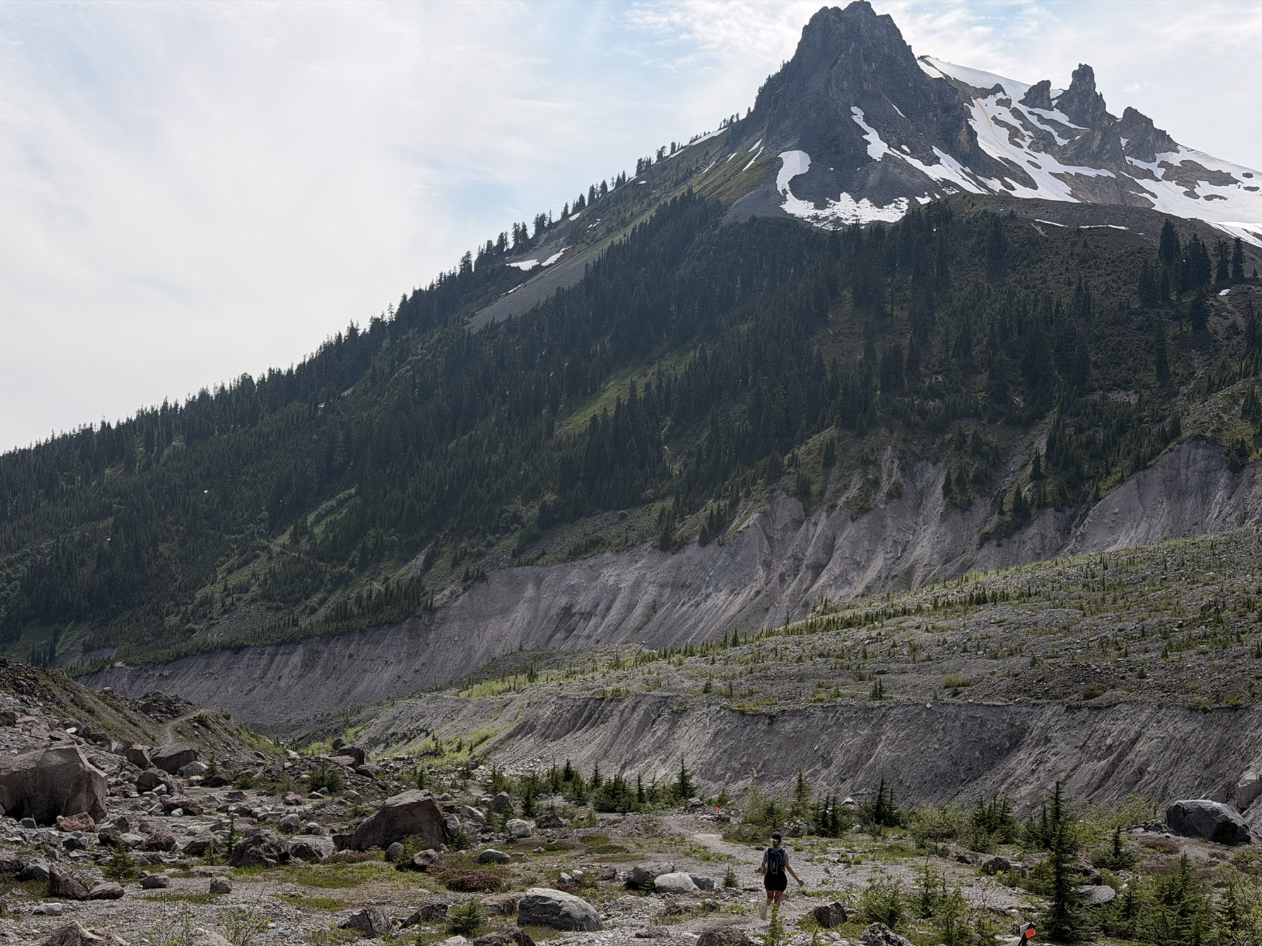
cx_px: 631
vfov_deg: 30.3
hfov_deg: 39.7
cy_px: 473
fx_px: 1750
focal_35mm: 48
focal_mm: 6.76
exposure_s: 1/7143
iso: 80
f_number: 1.78
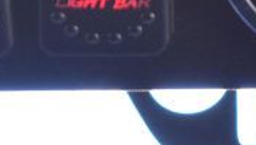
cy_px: -158
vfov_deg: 2.5
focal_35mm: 494
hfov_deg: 4.3
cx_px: 358
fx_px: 3356
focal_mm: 55
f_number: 6.3
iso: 400
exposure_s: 1/20
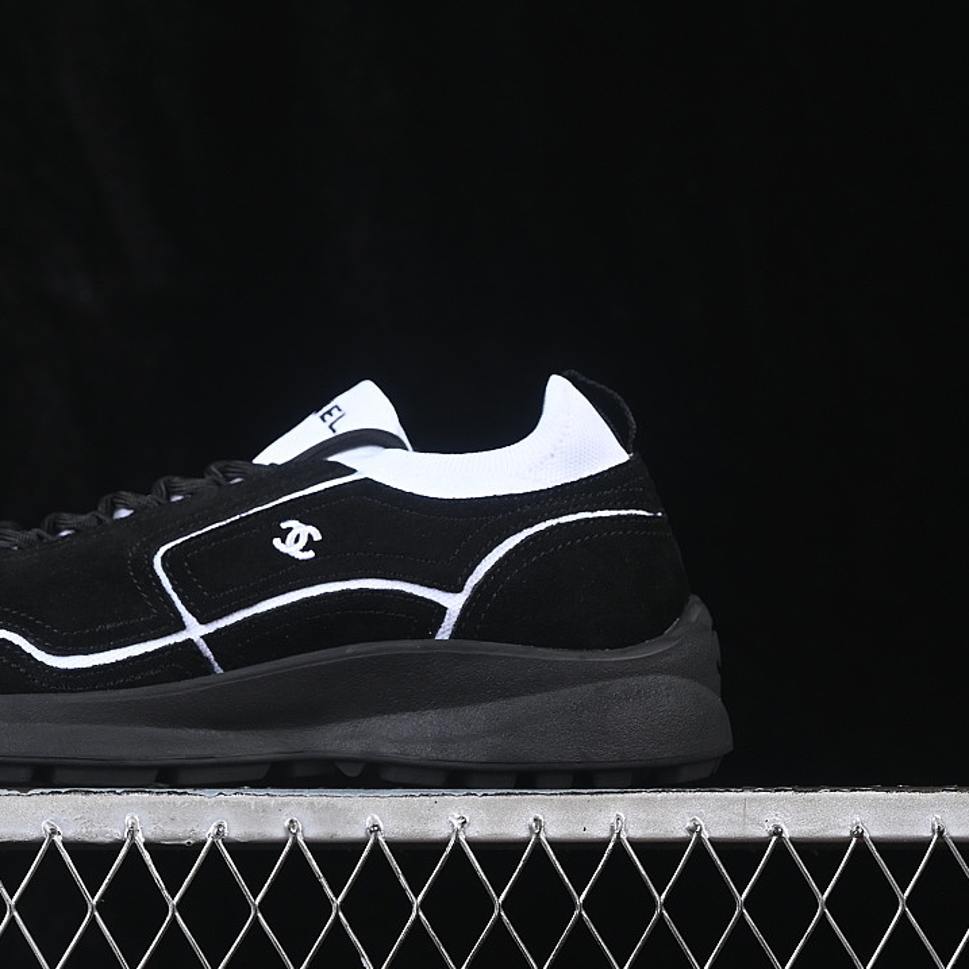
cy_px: 485
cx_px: 272
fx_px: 3040
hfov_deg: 18.0
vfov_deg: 18.1
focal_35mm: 96
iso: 160
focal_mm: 50
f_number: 6.3
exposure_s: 1/60
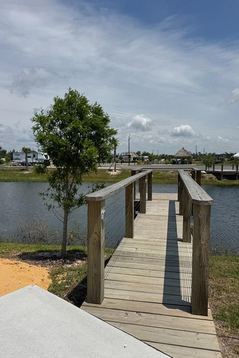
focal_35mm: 26
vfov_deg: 69.4
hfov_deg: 49.6
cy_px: 184
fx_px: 259
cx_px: 120
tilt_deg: -6.2
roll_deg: +1.2
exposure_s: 1/12346
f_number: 1.78
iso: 80
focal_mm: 6.76
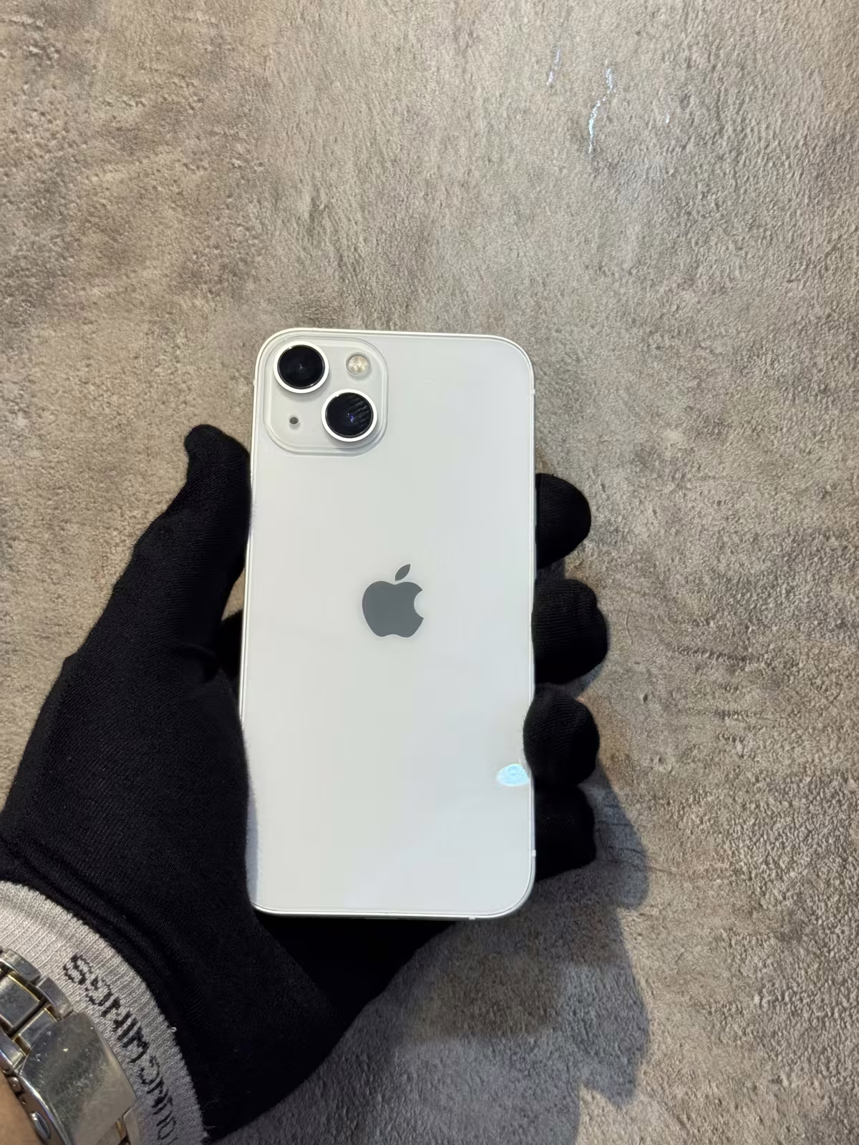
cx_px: 430
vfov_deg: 39.7
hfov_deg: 30.3
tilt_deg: +8.0
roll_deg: -12.1
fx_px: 1588
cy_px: 572
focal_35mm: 48
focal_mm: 6.76
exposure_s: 1/50
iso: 50
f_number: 1.78
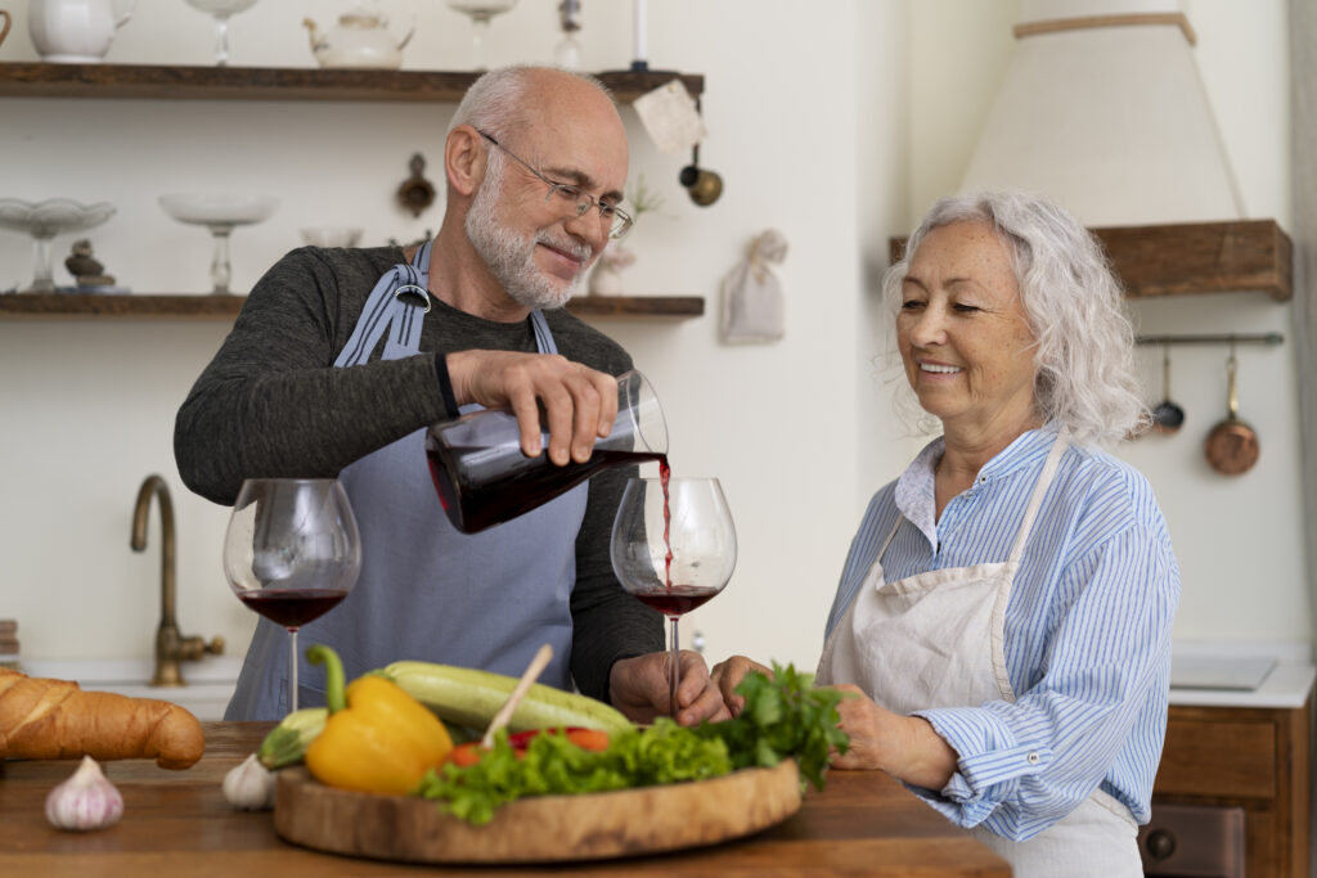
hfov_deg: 36.2
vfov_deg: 24.6
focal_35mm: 55
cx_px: 658
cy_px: 439
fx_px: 2012
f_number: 2.8
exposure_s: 1/250
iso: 160
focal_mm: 55
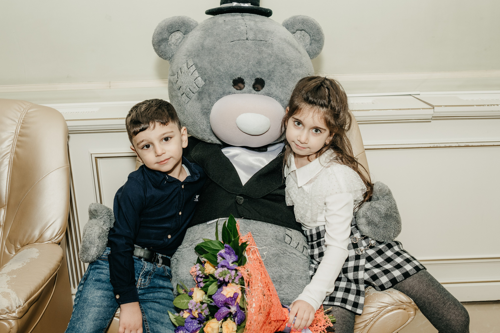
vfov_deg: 33.4
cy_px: 164
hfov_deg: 48.5
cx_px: 249
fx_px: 556
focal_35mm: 40
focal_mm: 29
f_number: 5
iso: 400
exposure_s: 1/160
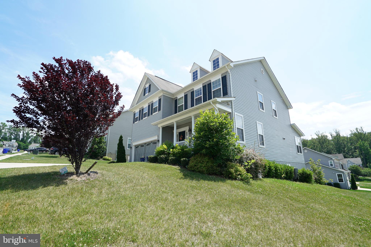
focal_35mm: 16
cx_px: 186
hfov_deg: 96.7
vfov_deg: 73.8
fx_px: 165
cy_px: 124
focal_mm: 16
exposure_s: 1/500
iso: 320
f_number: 8
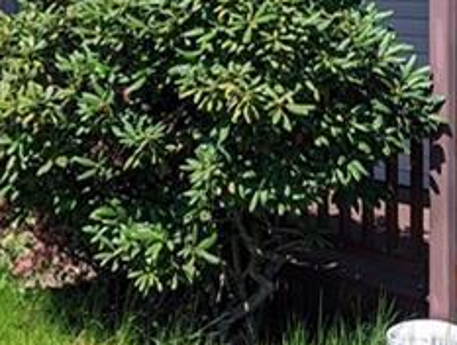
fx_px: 1390
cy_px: 61
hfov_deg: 18.5
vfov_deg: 14.1
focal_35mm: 105
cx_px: 377
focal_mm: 6.81
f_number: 1.85
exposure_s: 1/2309
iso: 41
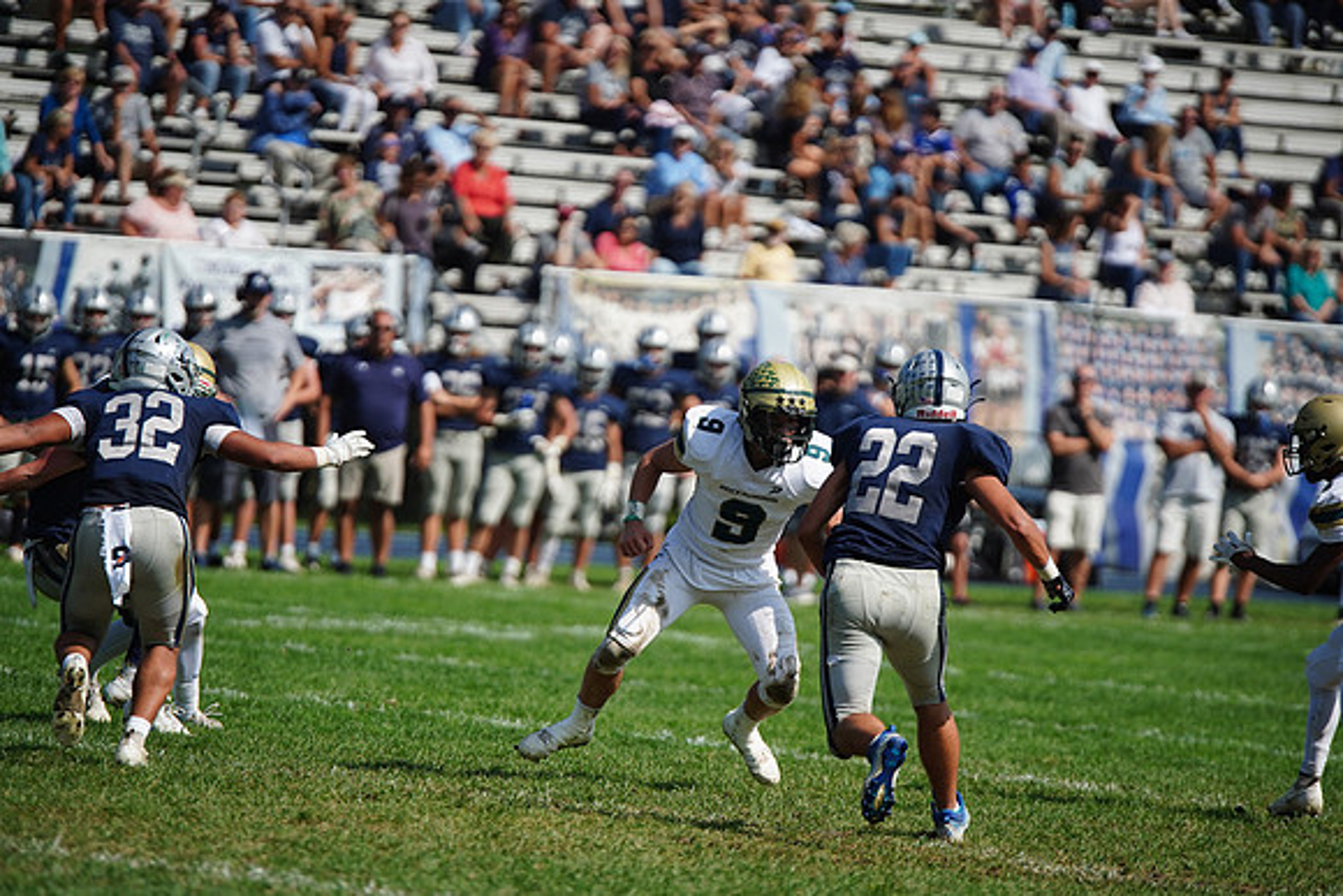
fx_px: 10224
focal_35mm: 274
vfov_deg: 5.0
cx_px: 672
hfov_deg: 7.5
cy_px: 448
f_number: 2.8
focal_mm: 274
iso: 400
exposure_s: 1/8000
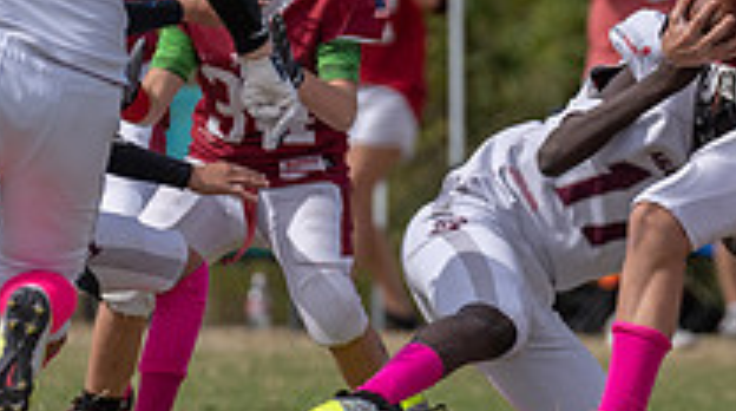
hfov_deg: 2.6
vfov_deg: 1.5
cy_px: -18
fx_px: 16029
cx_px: 420
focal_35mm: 823
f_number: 3.5
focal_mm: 200
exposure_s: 1/2000
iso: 100
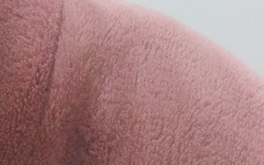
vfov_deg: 6.8
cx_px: -341
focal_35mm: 176
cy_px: -318
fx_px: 1266
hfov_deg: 10.5
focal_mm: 3.87
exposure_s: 1/25
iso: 372
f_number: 2
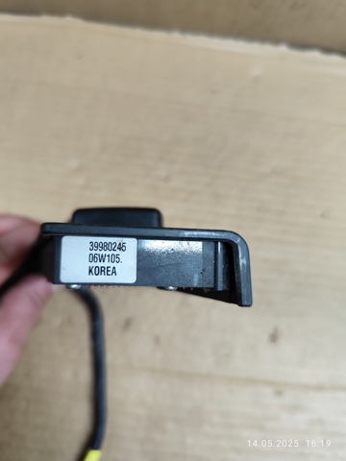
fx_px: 307
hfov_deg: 58.9
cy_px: 230
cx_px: 173
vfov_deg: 73.9
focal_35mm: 23
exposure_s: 1/120
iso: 400
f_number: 1.65
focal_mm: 6.19
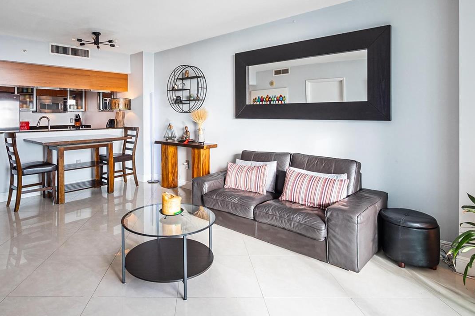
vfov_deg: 58.6
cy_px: 115
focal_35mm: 21
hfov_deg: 80.3
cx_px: 191
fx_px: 277
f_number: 5
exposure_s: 1/15
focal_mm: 7
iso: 100
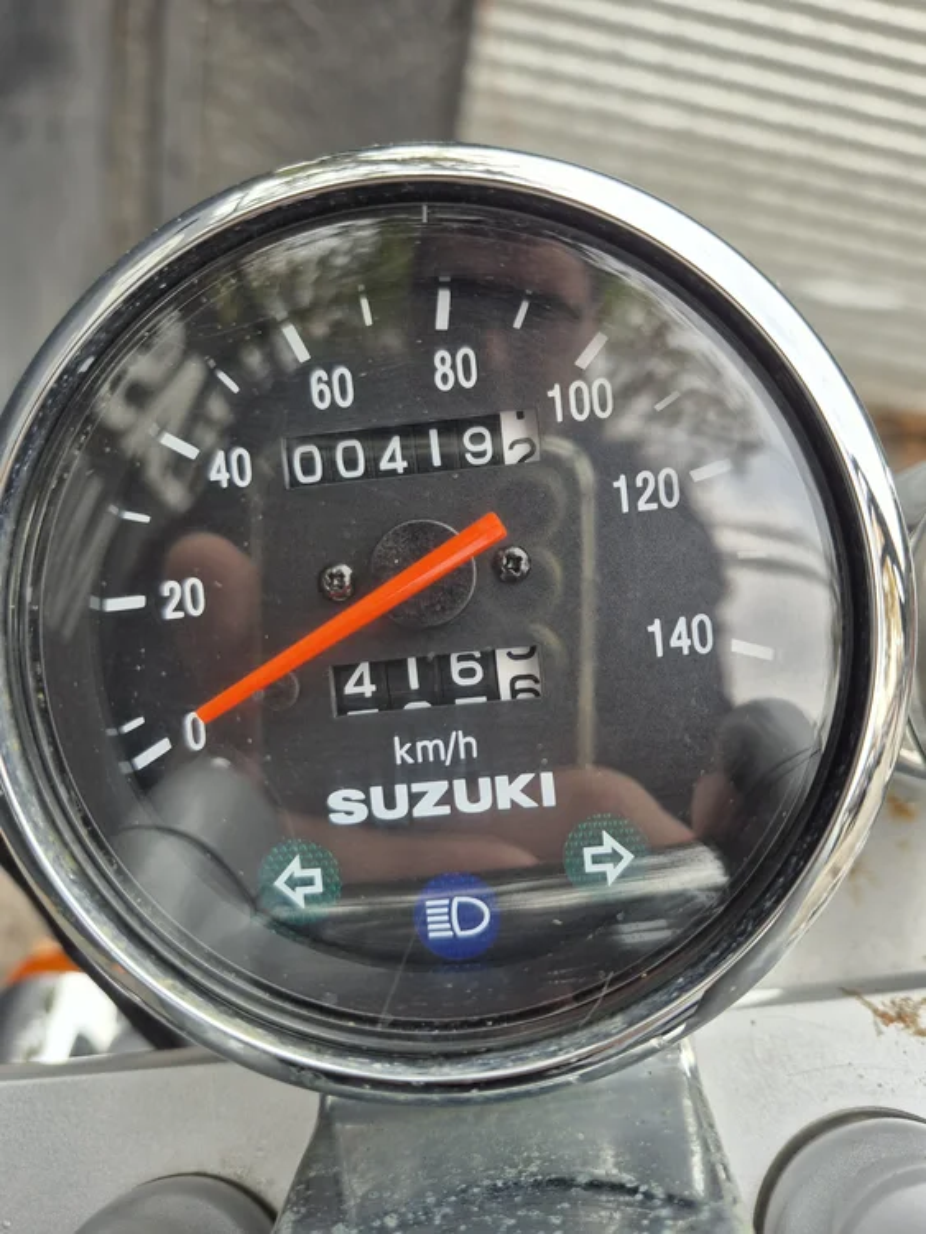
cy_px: 617
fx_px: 820
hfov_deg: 58.9
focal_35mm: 23
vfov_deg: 73.9
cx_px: 463
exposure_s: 1/180
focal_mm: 5.4
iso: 64
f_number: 1.8
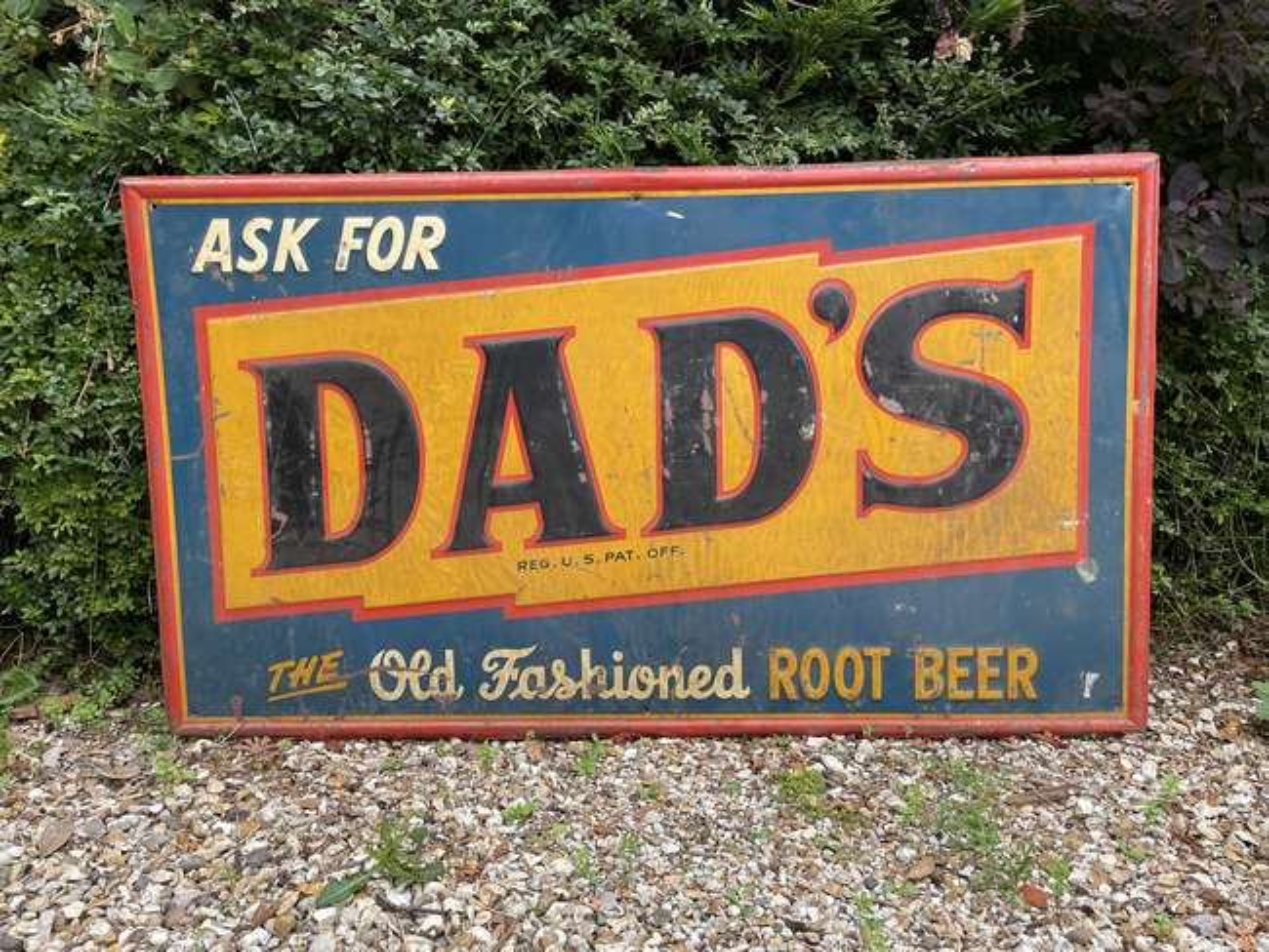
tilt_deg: -8.0
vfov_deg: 53.1
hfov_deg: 67.3
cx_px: 634
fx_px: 953
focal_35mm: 26
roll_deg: +1.3
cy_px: 476
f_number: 1.6
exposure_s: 1/378
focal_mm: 4.2
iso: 32
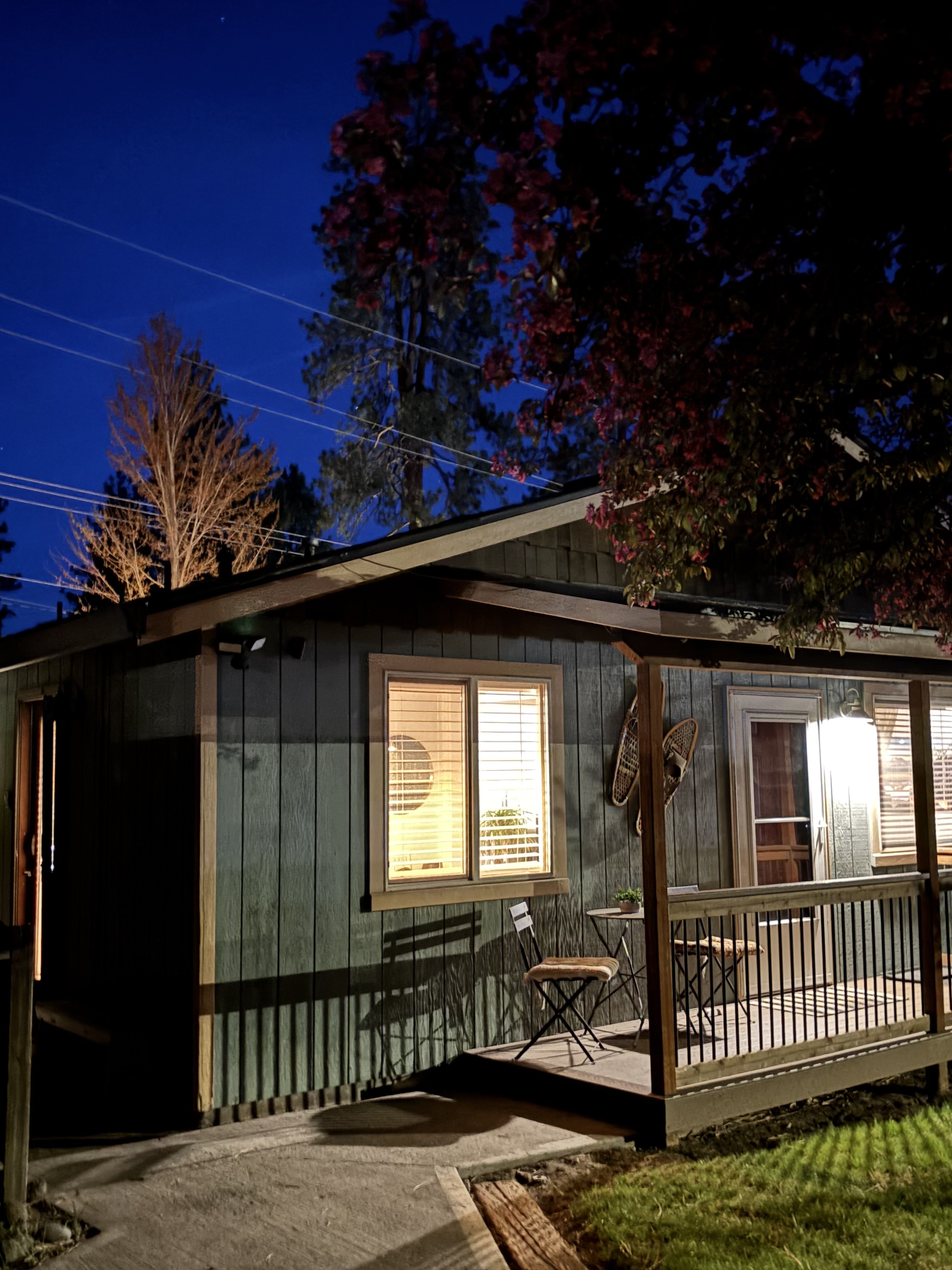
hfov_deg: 40.6
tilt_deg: +5.1
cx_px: 540
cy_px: 676
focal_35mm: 35
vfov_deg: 52.6
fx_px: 1284
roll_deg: +0.9
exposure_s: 1/2
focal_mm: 5.96
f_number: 1.6
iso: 1600
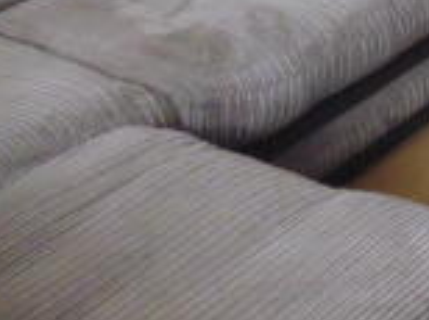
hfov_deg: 17.4
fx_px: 1126
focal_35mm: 91
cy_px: -205
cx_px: 779
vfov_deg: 14.7
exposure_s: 1/40
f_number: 2.8
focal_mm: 4.3
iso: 400
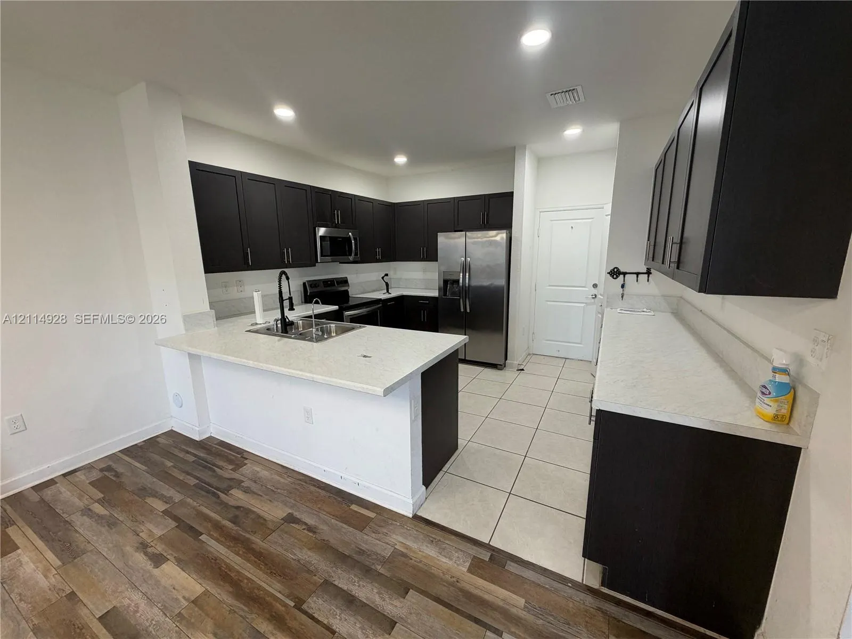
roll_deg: +1.6
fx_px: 345
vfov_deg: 85.7
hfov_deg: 102.1
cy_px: 320
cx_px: 426
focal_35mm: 14
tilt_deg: -10.9
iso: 160
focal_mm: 2.22
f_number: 2.2
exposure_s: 1/60
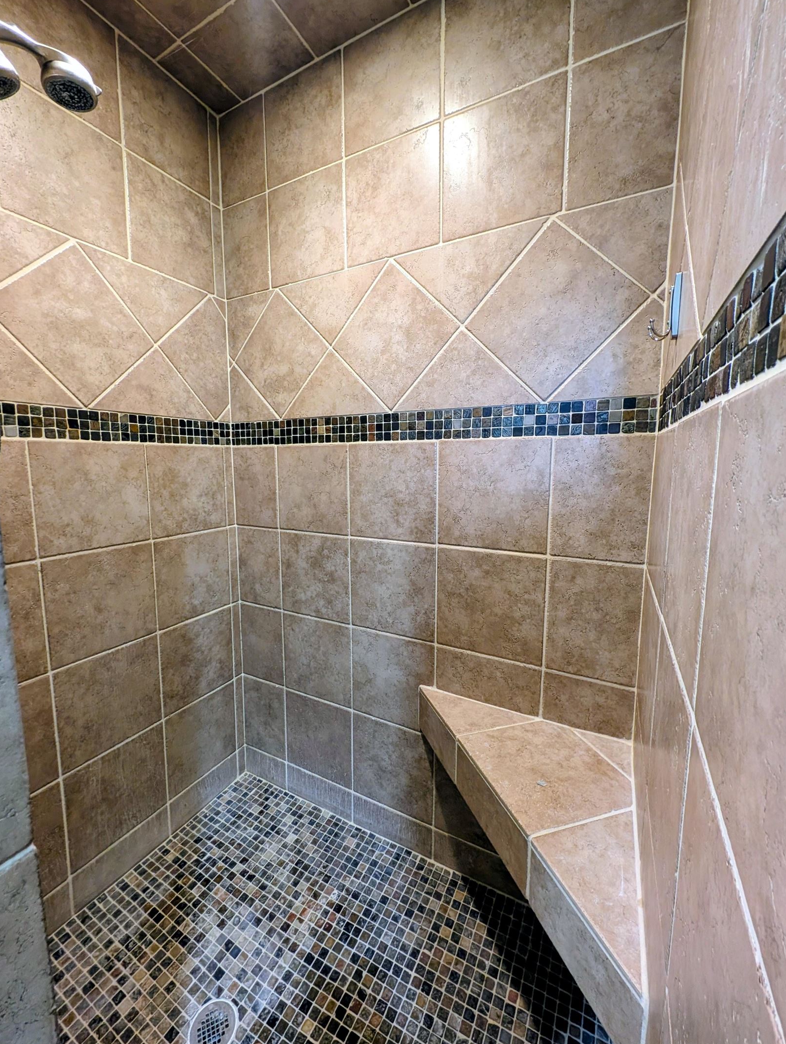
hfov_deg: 90.0
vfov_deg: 106.1
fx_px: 393
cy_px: 513
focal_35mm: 13
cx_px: 377
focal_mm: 2.23
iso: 303
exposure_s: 1/24
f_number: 1.95
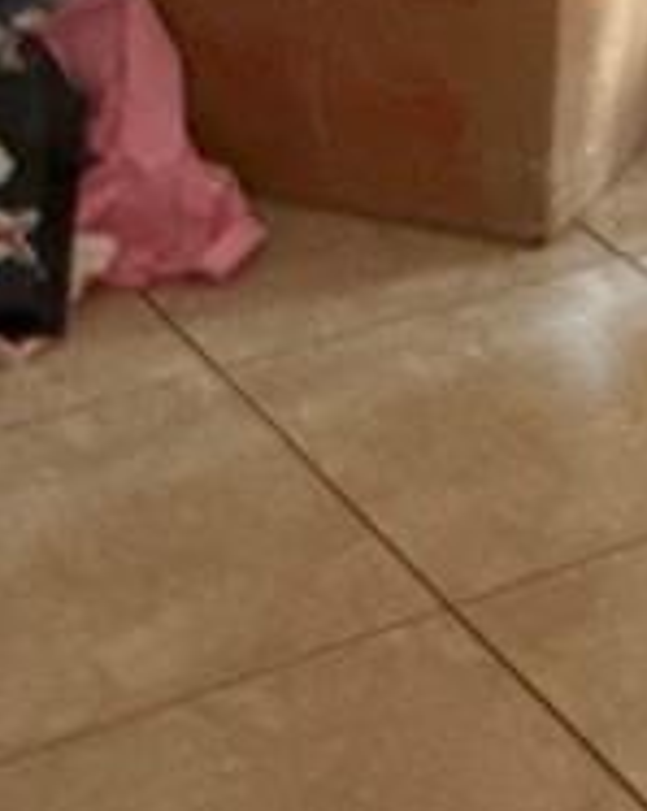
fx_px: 2807
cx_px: 725
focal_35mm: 117
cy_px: -234
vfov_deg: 15.7
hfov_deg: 12.9
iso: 1250
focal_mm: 2.22
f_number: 2.2
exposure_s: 1/44
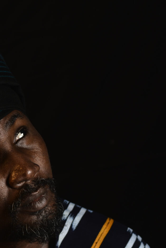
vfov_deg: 11.2
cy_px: 189
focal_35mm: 183
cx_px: 7
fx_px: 1265
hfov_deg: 7.5
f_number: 5.6
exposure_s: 1/200
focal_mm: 75
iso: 100
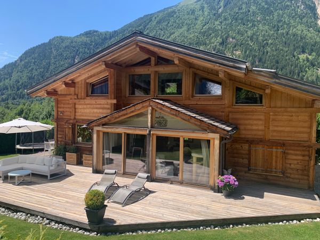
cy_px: 120
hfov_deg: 67.3
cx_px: 160
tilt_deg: -2.2
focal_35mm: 26
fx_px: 240
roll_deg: -0.4
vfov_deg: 53.1
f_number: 1.8
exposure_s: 1/1250
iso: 25
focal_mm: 4.25
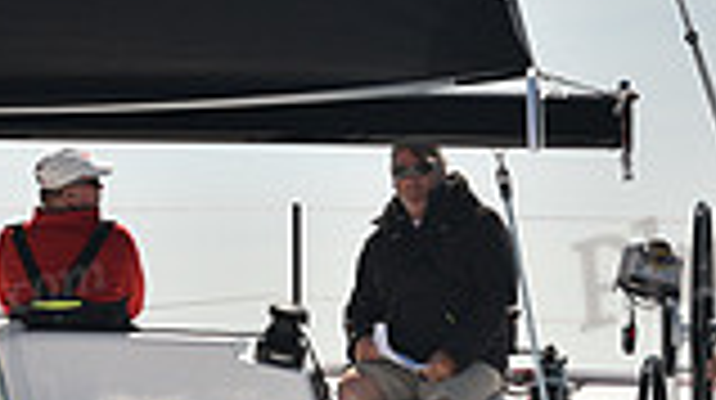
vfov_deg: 4.5
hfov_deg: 8.1
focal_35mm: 268
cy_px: 510
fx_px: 5082
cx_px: 342
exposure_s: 1/640
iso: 250
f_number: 6.3
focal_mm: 70
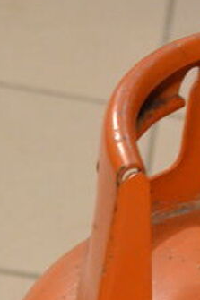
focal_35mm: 236
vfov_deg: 8.4
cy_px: 557
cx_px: 297
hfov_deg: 5.8
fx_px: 1971
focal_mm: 35
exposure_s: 1/20
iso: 3200
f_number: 5
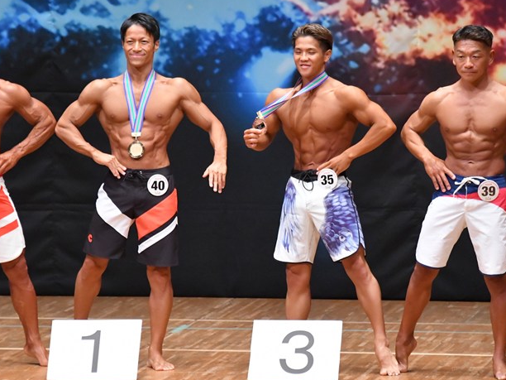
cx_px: 295
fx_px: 5072
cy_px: 202
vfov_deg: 4.3
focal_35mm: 347
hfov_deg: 5.7
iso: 8000
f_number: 5.6
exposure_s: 1/400
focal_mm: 190
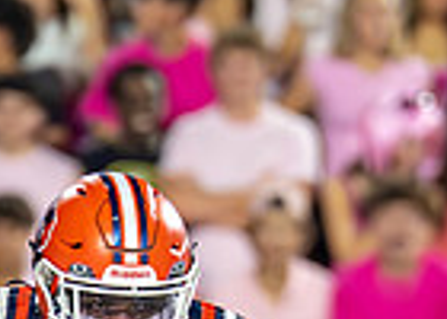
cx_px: 36
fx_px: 22382
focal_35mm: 1763
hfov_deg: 1.1
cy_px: 444
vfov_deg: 0.8
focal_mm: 200
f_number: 2.8
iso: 3200
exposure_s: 1/1600
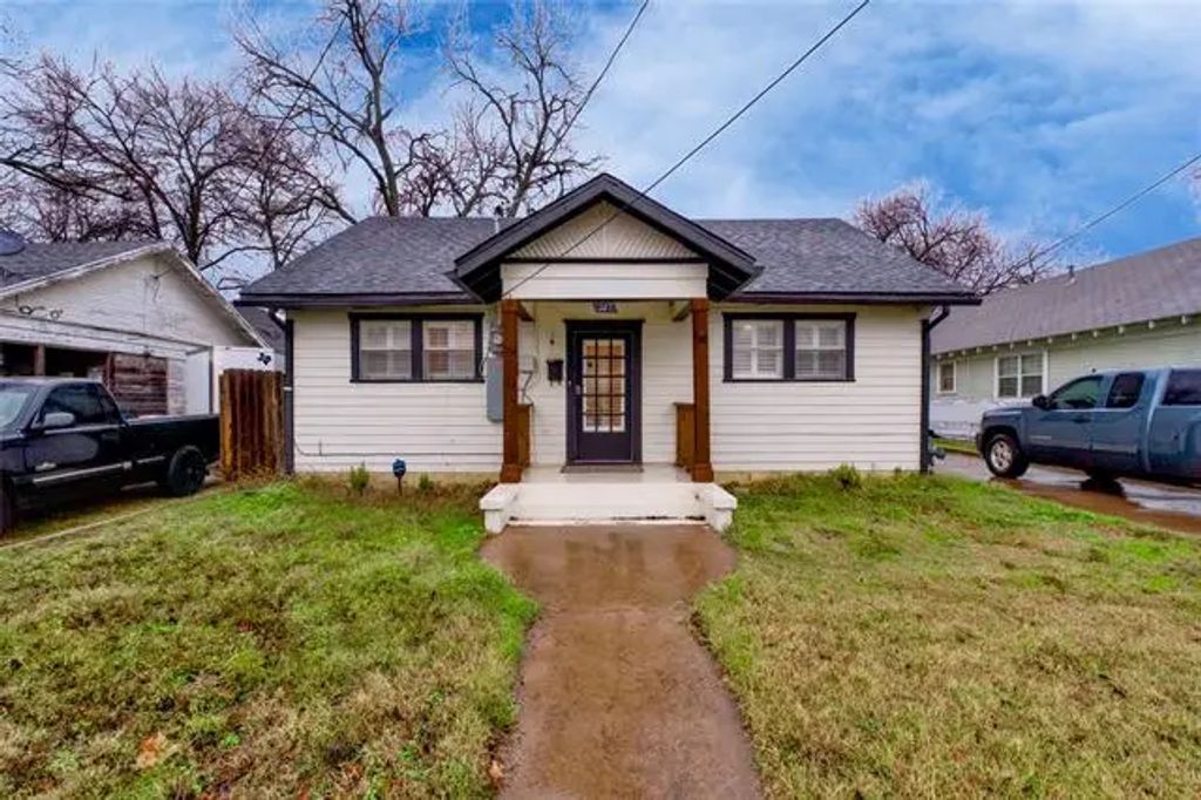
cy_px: 400
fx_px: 500
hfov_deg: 100.4
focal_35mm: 15
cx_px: 600
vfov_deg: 77.3
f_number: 5.6
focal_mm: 10
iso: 200
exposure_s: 1/30
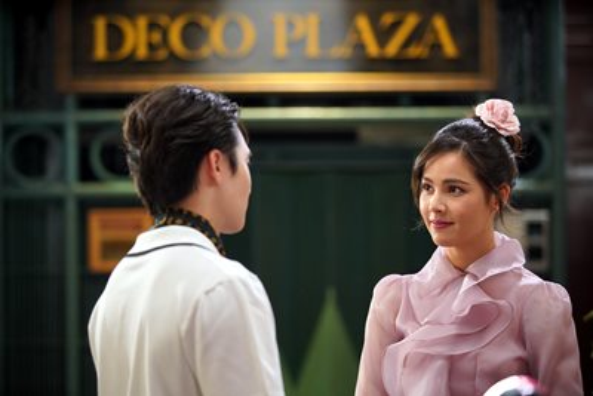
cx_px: 296
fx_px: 1730
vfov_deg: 13.1
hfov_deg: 19.4
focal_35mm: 105
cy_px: 198
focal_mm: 105
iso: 2000
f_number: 2.8
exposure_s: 1/100
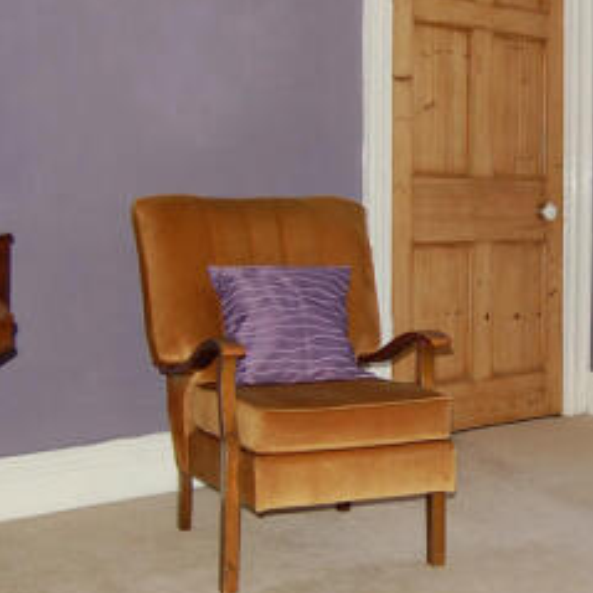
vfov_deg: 27.2
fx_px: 1221
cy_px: 238
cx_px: 533
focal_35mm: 63
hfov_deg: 26.4
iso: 200
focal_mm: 18
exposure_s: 1/60
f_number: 3.5
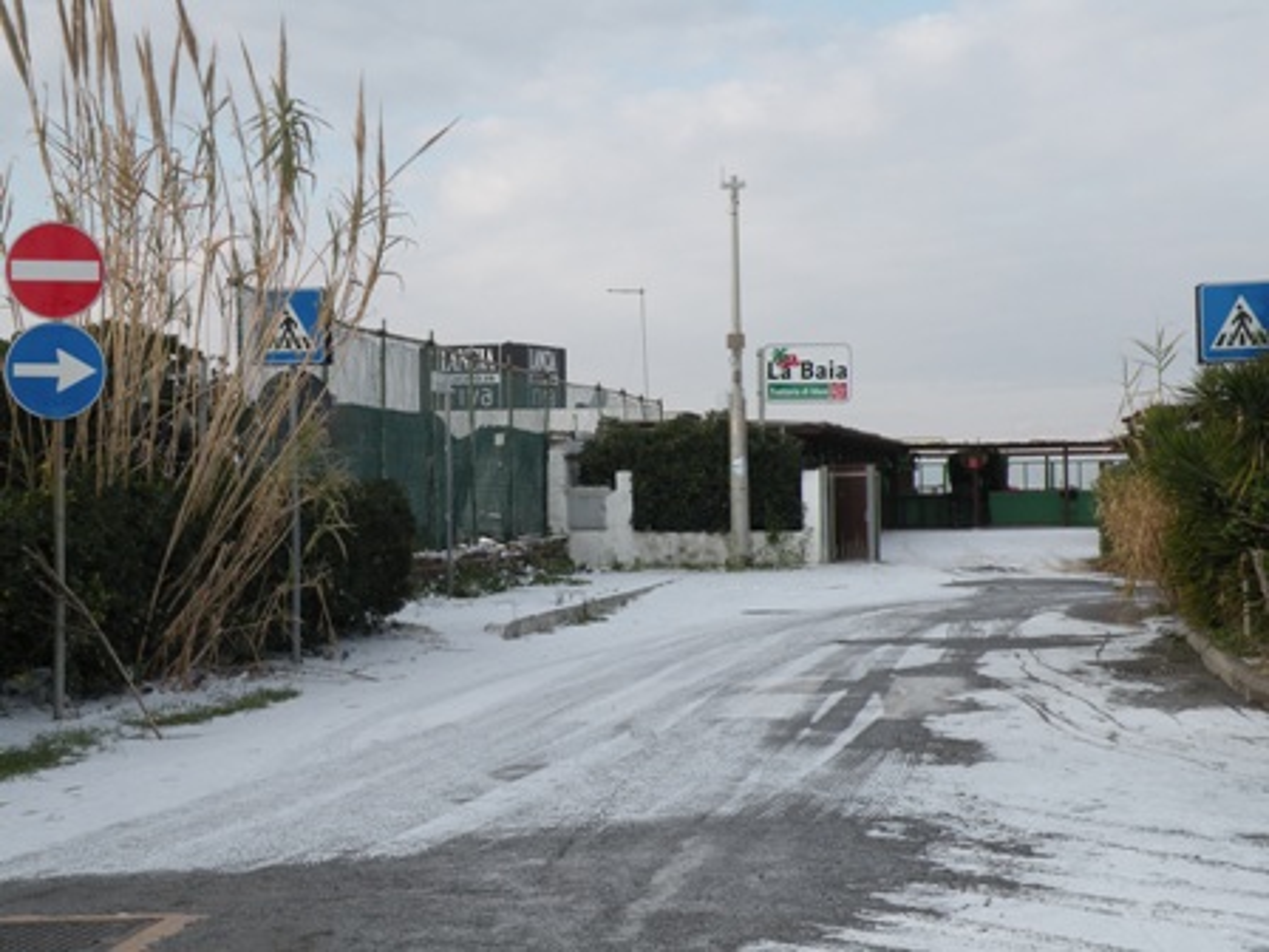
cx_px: 634
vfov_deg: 19.4
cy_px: 476
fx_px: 2786
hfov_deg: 25.7
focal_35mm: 76
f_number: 5.6
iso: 64
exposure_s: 1/205
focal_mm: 13.4
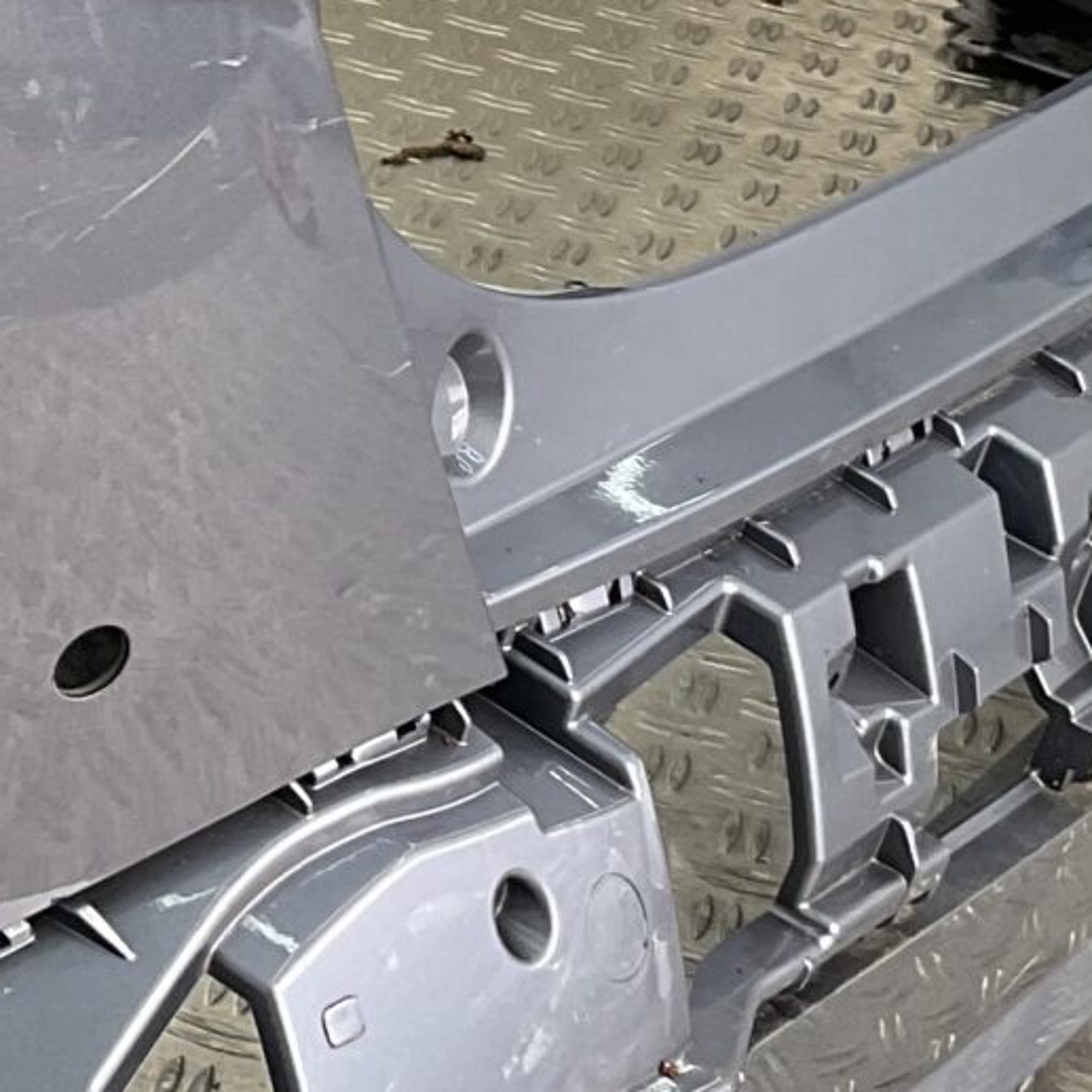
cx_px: -435
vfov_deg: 13.6
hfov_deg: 13.1
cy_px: 61
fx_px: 4533
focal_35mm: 127
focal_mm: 3
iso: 16
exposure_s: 1/136
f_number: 1.8
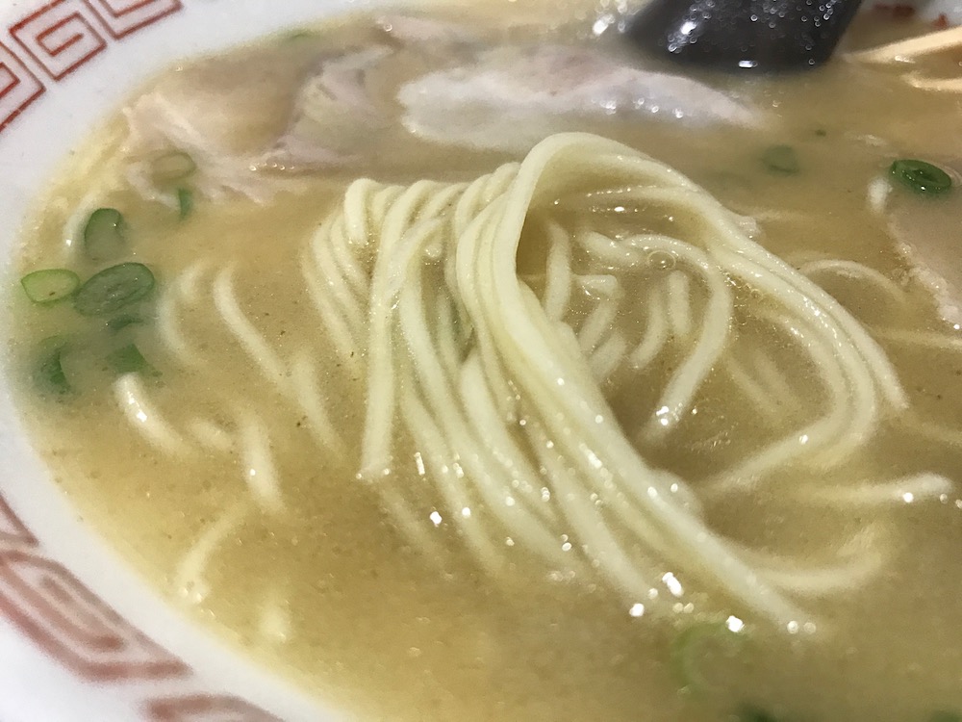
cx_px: 481
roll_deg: +0.8
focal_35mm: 28
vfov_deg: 49.7
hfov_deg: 63.4
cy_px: 361
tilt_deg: -38.6
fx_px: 778
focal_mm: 3.99
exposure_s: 1/30
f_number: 1.8
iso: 40
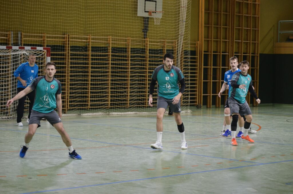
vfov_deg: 15.1
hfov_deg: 22.7
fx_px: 731
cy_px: 97
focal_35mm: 90
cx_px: 146
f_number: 4.2
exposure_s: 1/250
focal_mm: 60
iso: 1600
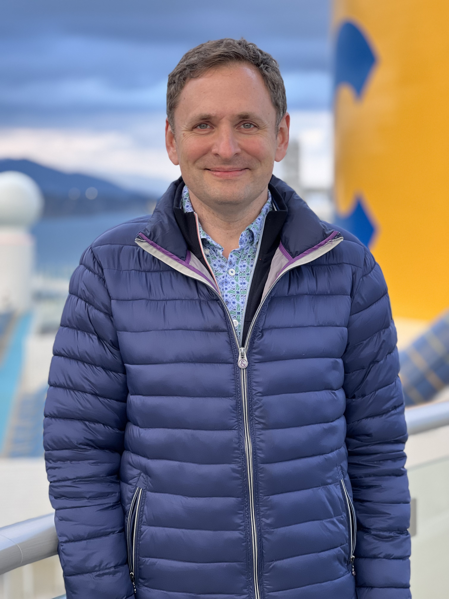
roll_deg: +0.3
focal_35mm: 77
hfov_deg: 19.1
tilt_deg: -2.4
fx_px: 1332
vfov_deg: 25.3
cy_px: 300
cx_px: 224
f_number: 2.8
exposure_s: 1/98
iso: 100
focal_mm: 9
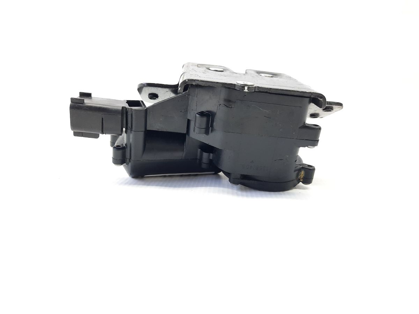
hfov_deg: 69.4
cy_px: 157
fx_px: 303
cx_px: 210
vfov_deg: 54.9
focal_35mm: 25
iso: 200
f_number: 2
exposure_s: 1/50
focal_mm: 4.6
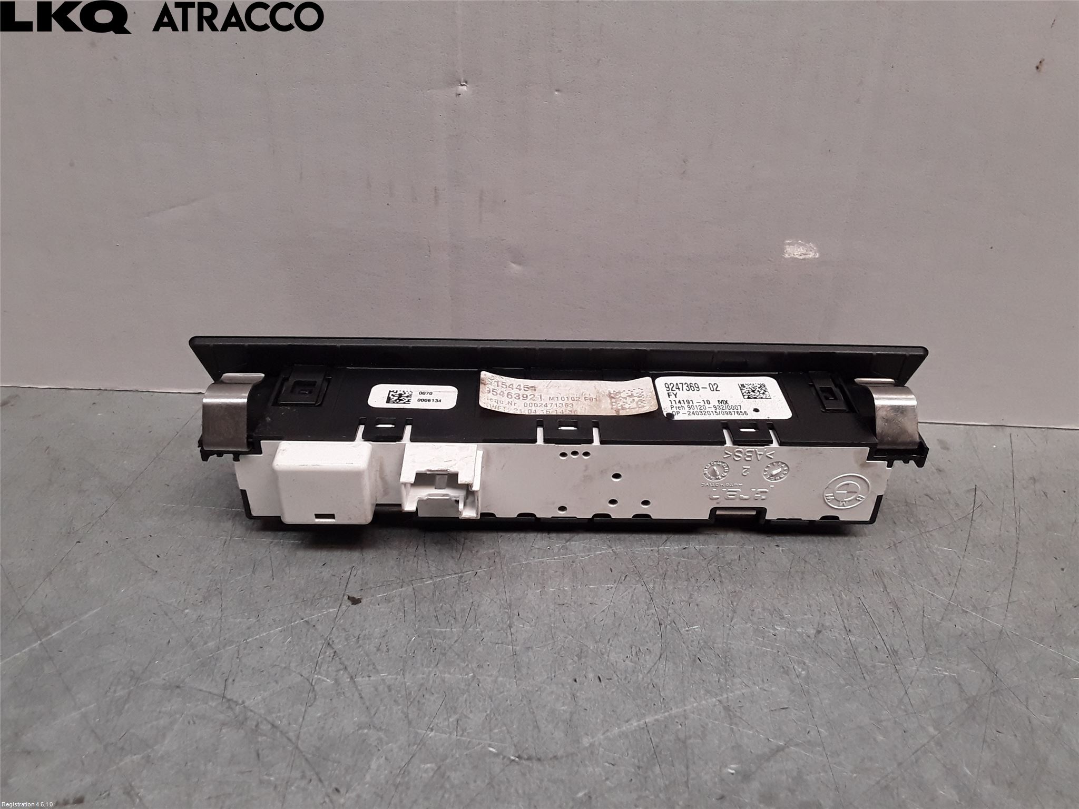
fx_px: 873
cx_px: 540
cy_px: 404
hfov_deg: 63.4
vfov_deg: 49.7
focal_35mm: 28
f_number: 1.9
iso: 100
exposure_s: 1/136
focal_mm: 2.91
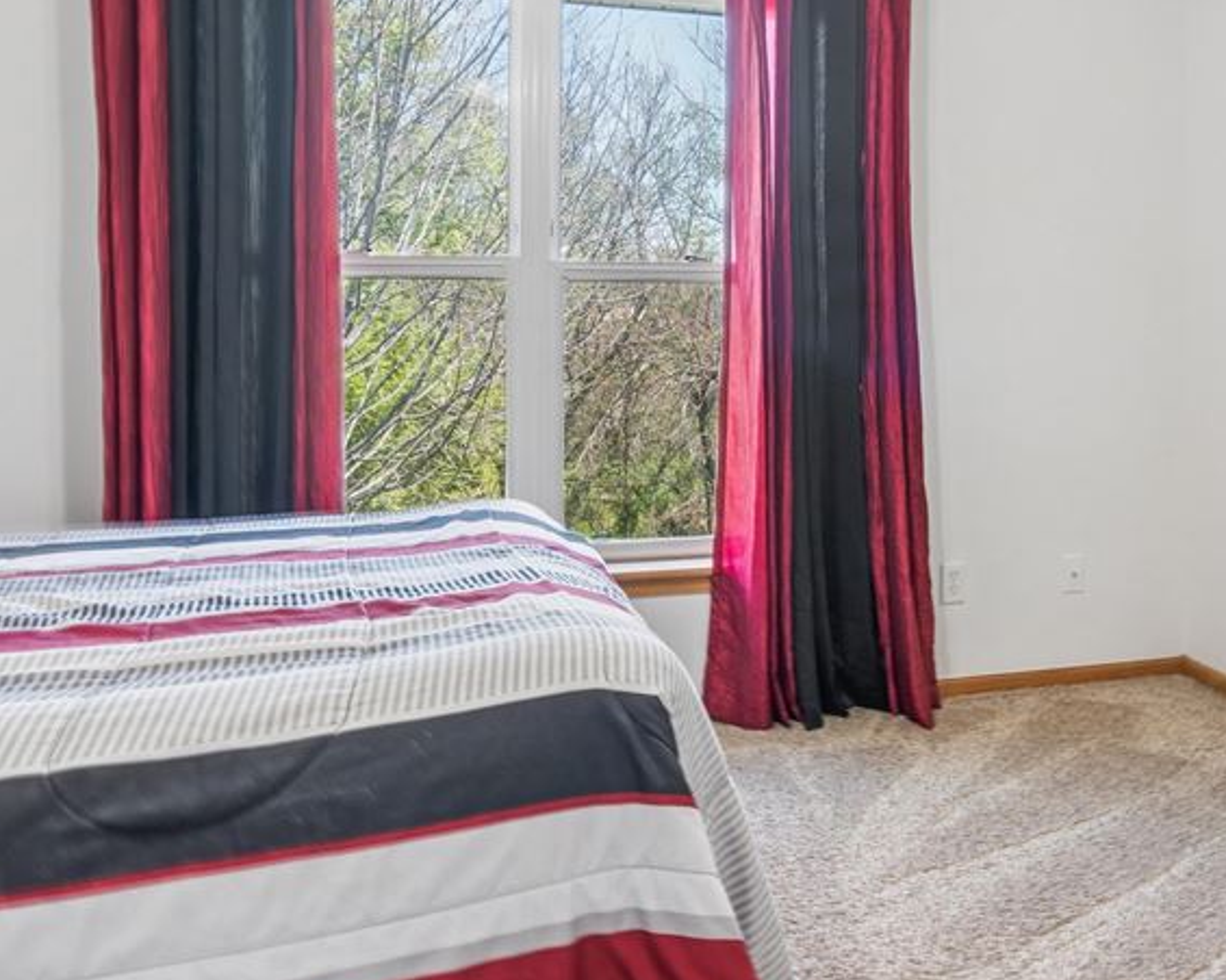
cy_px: 294
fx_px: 1234
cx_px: 866
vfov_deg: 42.5
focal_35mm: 34
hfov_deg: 51.3
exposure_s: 1/8
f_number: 11
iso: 400
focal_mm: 16
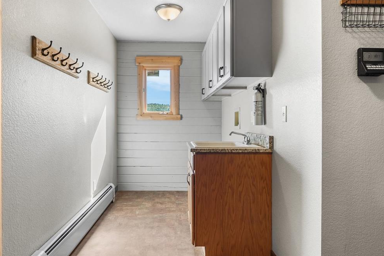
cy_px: 123
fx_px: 277
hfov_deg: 69.2
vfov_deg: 49.6
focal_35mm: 26
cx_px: 173
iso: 200
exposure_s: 1
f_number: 8
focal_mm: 16
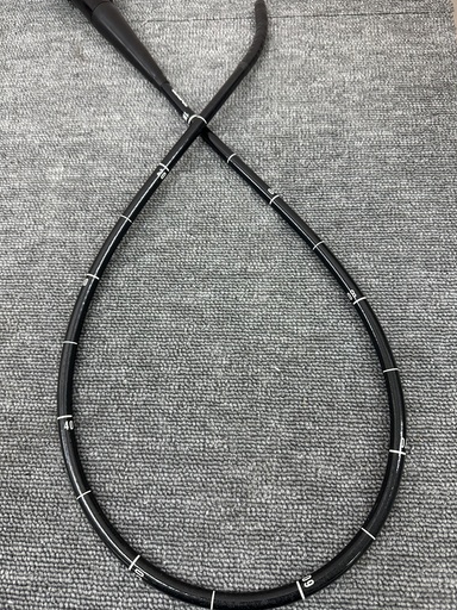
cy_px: 306
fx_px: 440
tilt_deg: -70.3
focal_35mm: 25
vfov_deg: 69.4
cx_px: 231
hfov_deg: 54.9
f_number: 1.78
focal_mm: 6.86
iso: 160
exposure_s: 1/120
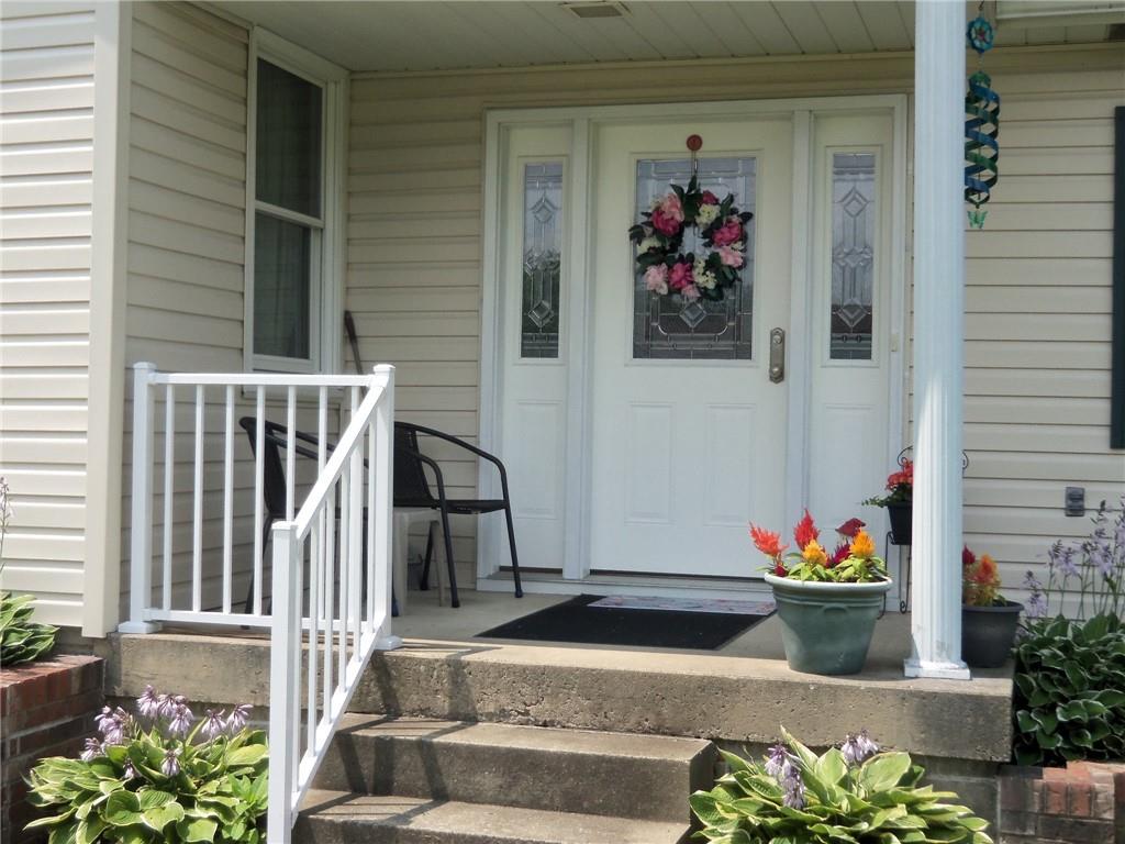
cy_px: 422
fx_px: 1592
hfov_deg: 38.9
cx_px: 562
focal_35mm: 49
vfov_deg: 29.7
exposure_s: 1/320
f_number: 4.6
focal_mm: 8.7
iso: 64
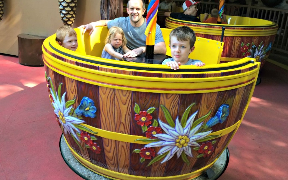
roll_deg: -3.3
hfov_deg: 61.2
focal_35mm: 31
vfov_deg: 40.6
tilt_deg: -16.1
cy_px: 79
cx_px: 144
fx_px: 243
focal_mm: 4.15
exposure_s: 1/40
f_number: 2.2
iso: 32
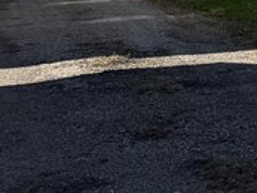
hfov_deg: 10.4
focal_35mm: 142
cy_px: -208
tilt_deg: +4.0
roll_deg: +0.4
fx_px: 1055
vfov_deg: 9.7
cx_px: 744
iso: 80
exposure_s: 1/3247
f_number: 1.78
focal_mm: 6.76
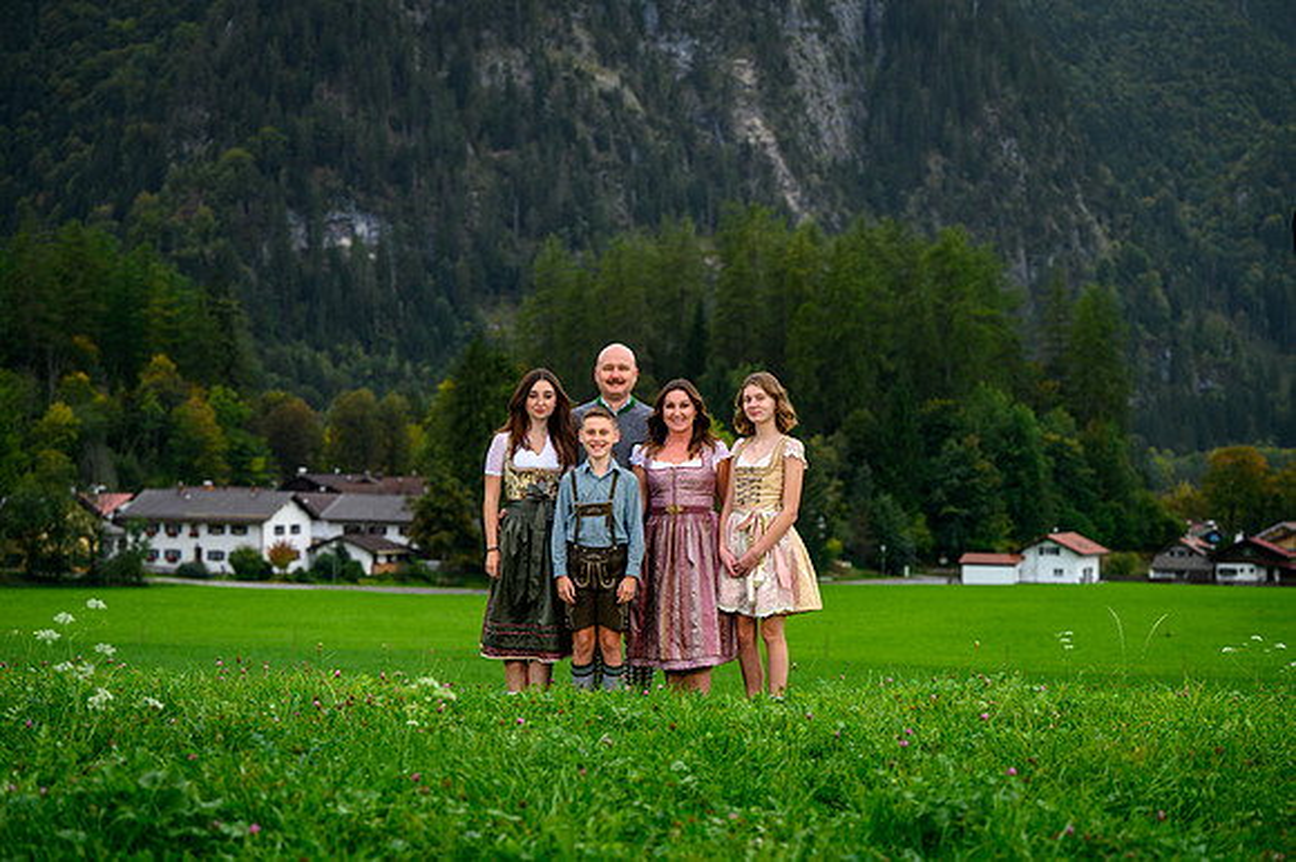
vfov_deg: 17.7
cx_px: 648
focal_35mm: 77
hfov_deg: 26.3
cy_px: 431
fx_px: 2770
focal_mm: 77
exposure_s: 1/160
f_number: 3.5
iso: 200
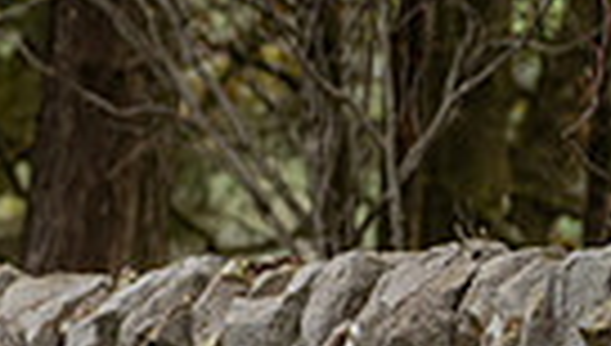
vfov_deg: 2.0
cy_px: 47
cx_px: -490
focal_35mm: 616
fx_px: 9996
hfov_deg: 3.5
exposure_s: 1/640
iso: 200
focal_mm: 138
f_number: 4
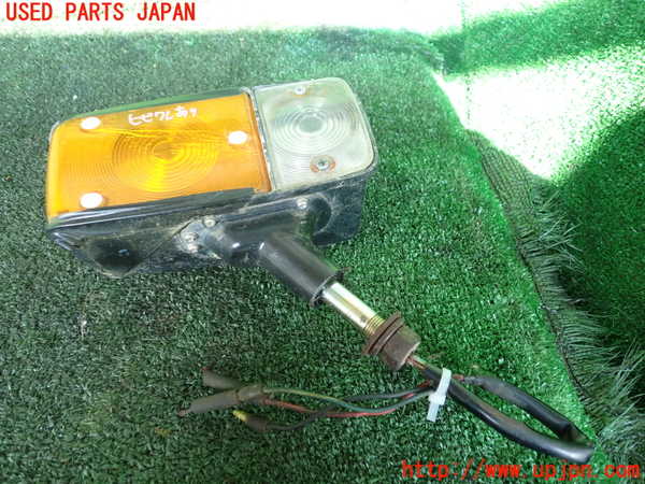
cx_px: 322
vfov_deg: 46.8
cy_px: 242
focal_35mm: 30
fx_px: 559
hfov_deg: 60.0
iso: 125
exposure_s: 1/60
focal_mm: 5.4
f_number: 2.3
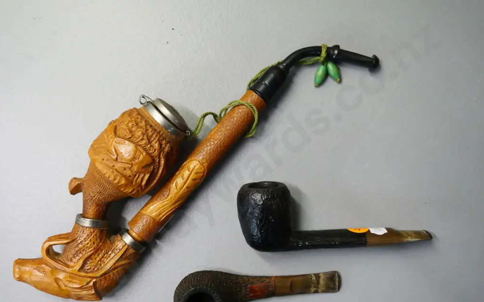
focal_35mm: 43
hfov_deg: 46.2
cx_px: 239
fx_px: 567
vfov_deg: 29.8
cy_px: 180
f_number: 5
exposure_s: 1/160
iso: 3200
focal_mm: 20
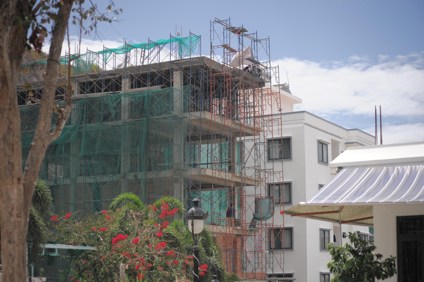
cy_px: 141
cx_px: 212
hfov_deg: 28.9
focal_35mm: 70
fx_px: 824
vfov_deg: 19.4
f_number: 4
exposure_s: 1/2000
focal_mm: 70
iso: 200
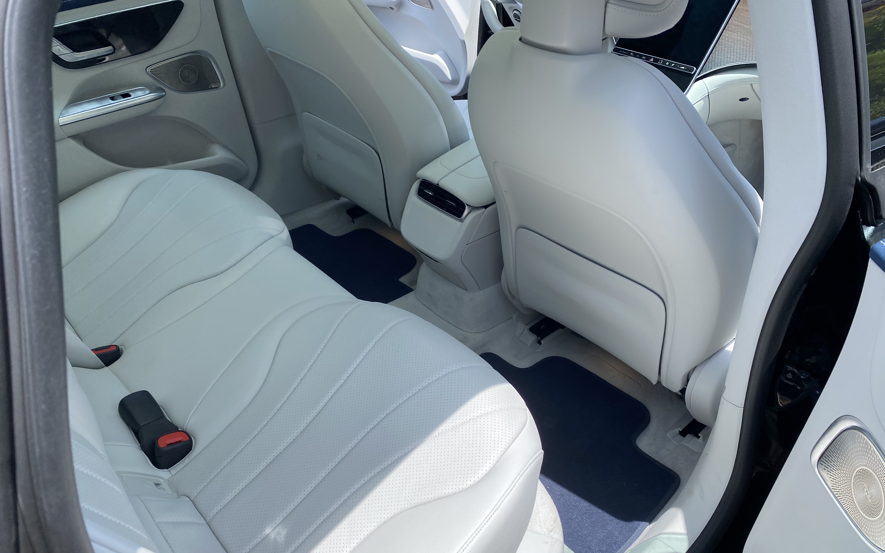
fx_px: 675
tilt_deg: -32.3
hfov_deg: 66.5
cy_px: 303
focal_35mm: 28
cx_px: 441
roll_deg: +2.3
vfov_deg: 44.5
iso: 32
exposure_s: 1/1072
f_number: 1.8
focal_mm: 4.25
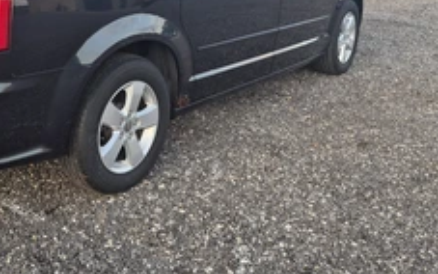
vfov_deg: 29.1
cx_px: 102
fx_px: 513
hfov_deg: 44.4
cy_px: 46
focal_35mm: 43
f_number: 1.8
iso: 80
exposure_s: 1/180
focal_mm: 5.4
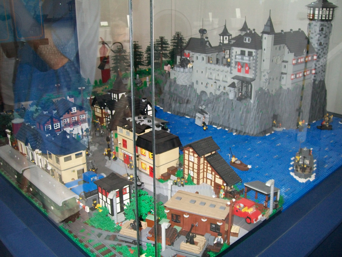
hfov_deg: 51.4
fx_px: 356
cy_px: 128
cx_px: 171
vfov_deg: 39.7
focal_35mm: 36
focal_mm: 6
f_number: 2.7
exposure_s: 1/30
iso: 160
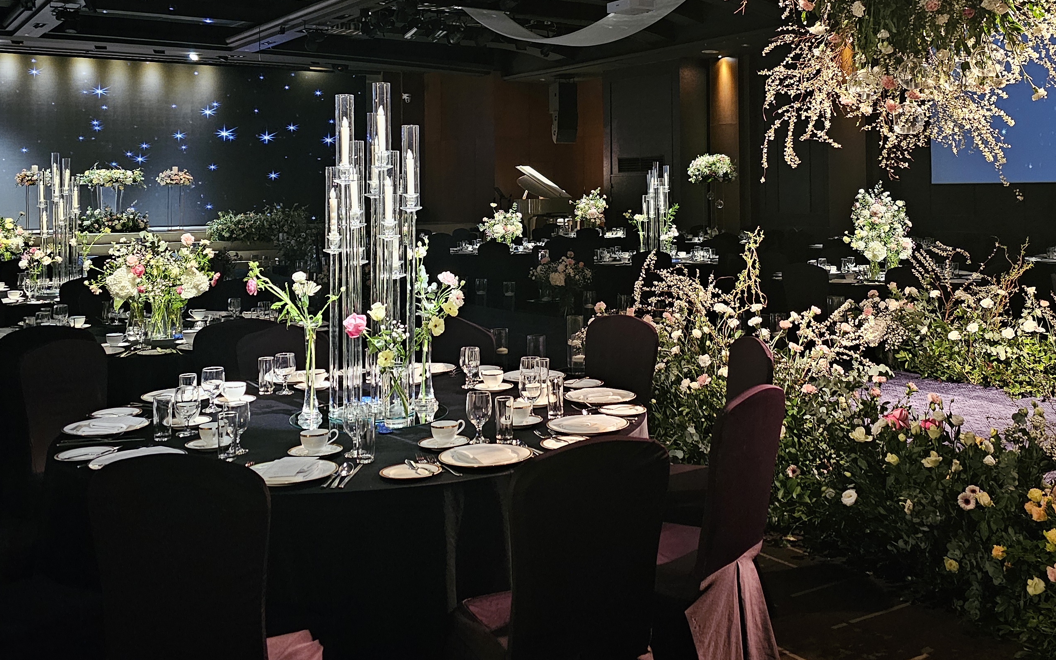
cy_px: 165
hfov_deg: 51.4
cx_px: 595
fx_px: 1094
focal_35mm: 38
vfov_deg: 32.9
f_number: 1.7
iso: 800
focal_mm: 6.3
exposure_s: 1/24
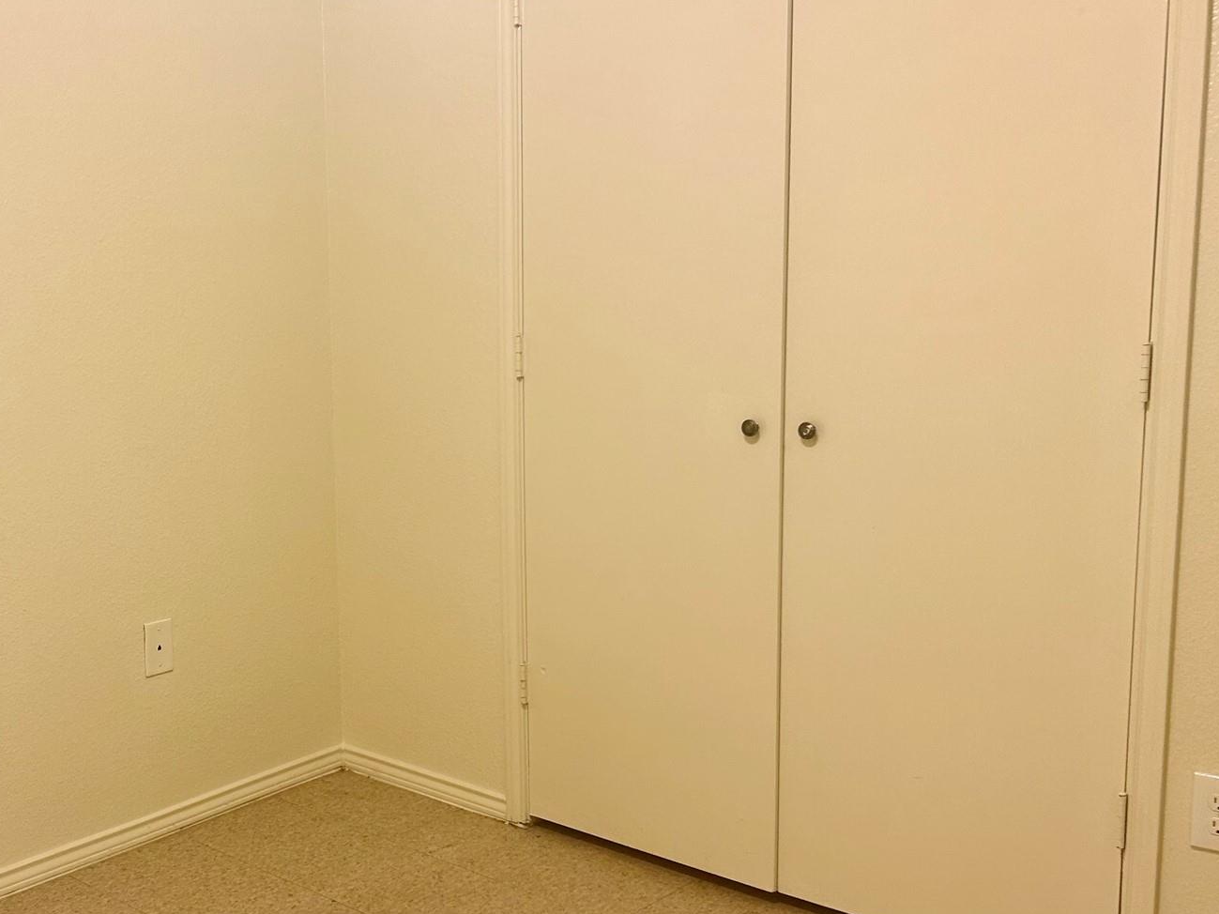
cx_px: 308
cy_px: 473
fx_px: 1444
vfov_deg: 35.1
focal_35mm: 41
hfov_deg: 44.3
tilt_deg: -8.7
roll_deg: +1.1
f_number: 1.5
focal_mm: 5.7
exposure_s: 1/60
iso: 80
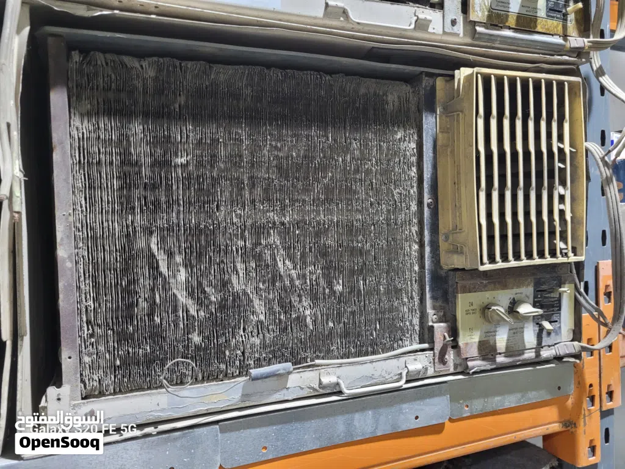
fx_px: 469
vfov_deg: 53.1
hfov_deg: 67.3
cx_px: 312
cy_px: 234
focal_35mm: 26
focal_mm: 5.4
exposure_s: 1/50
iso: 500
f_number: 1.8
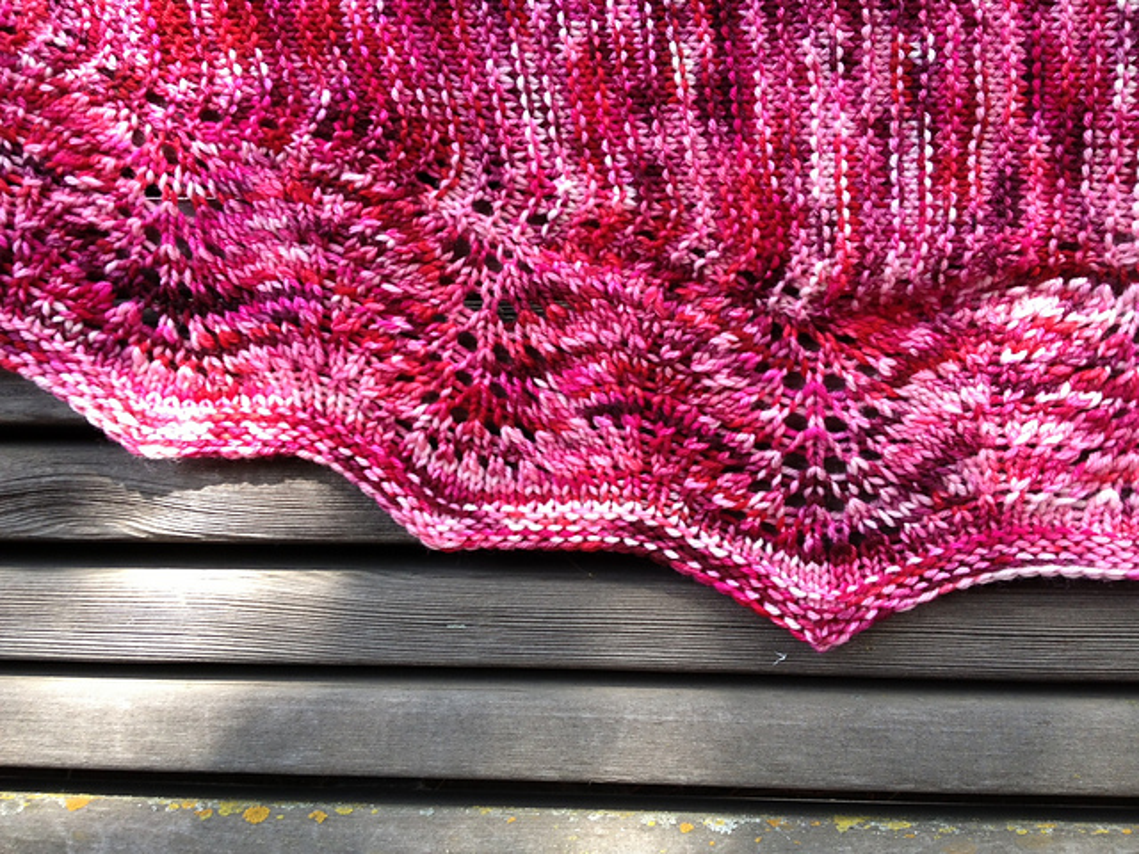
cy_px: 427
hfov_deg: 52.6
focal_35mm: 35
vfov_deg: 40.7
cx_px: 570
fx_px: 1152
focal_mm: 4.28
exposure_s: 1/123
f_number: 2.4
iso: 50
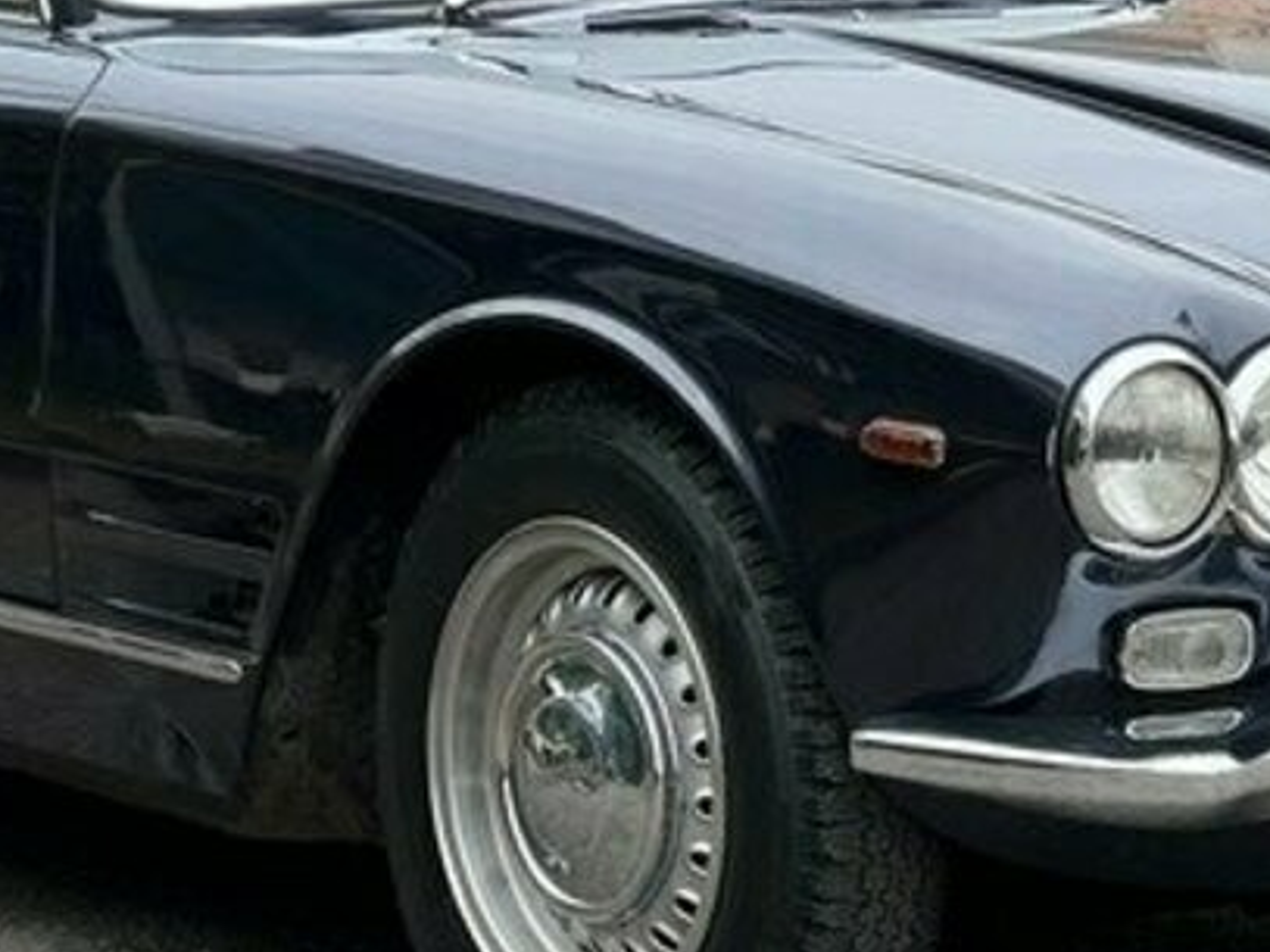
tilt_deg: -6.6
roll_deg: +1.3
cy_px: 440
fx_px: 8326
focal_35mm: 227
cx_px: 686
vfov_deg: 6.5
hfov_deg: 8.7
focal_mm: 9
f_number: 2.8
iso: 25
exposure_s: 1/182
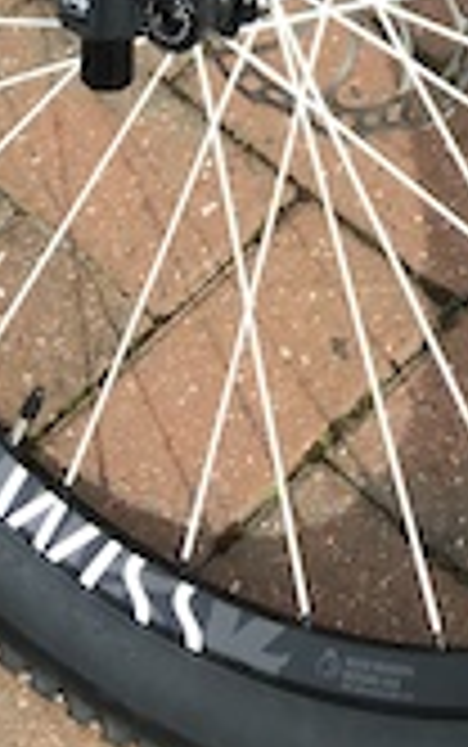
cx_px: 184
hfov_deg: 8.9
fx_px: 3015
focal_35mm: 148
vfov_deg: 12.3
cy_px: -810
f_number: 2.2
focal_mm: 4.15
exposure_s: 1/496
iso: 25
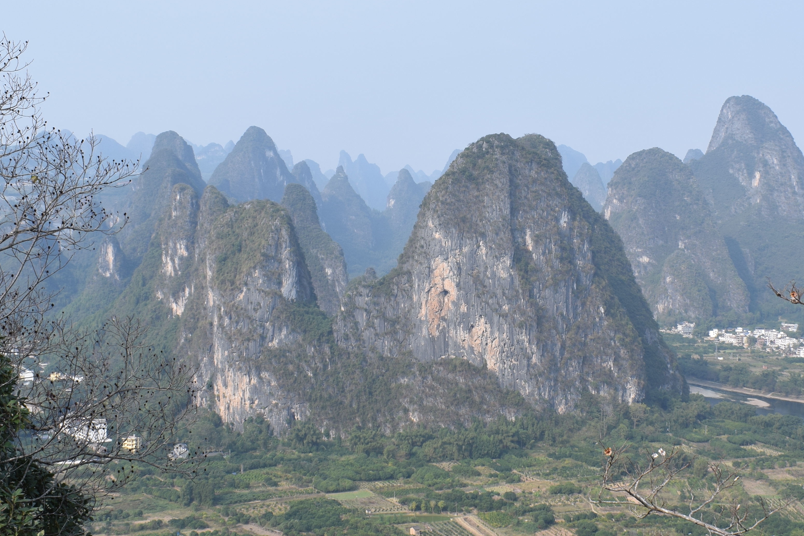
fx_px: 1295
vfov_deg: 23.4
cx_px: 475
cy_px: 229
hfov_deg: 34.4
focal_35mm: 58
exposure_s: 1/125
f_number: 11
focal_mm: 20
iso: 100
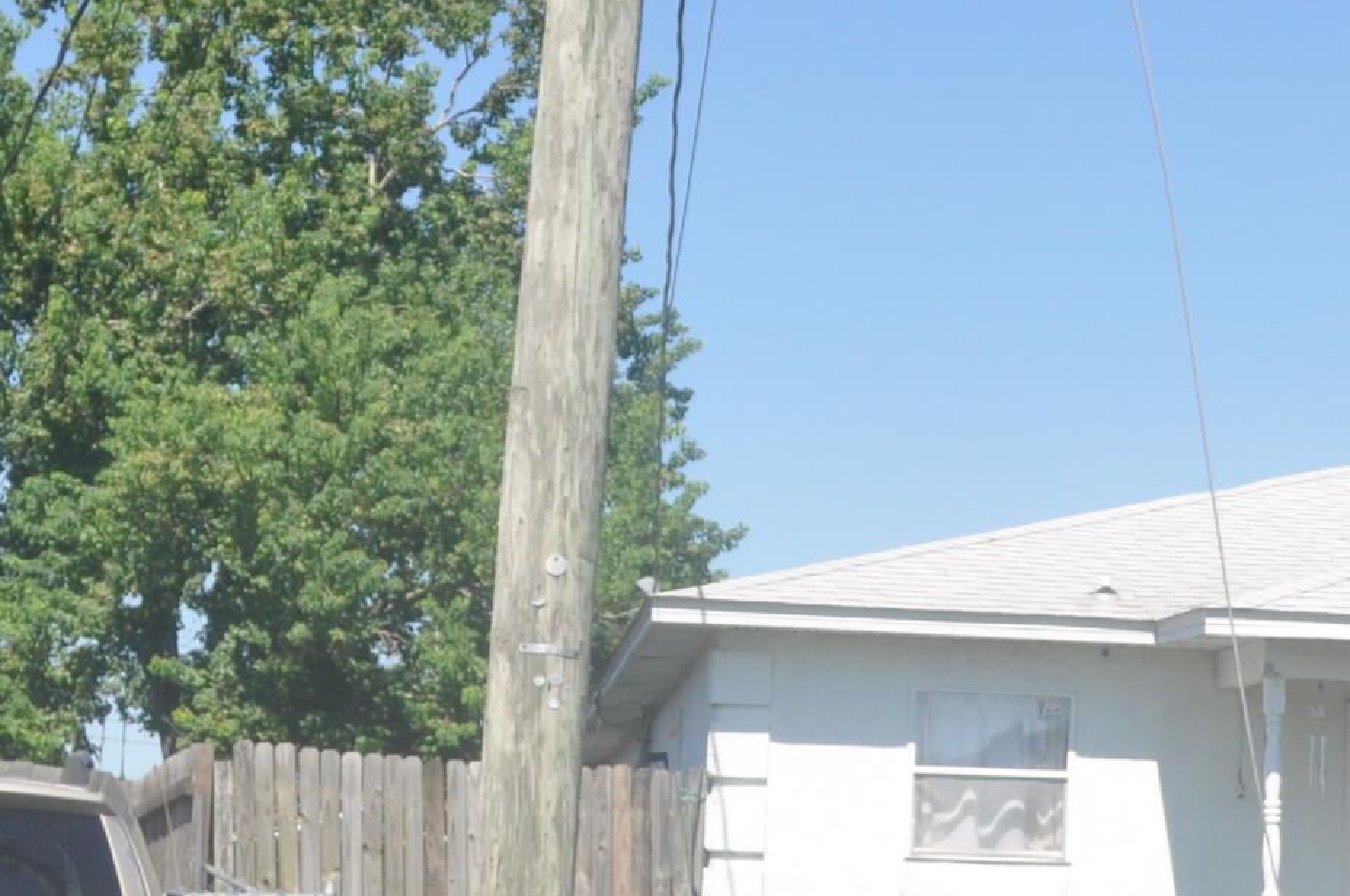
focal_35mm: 97
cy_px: 397
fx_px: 3632
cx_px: 1298
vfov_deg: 14.1
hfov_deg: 20.5
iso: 400
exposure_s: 1/1600
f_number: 5.6
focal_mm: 20
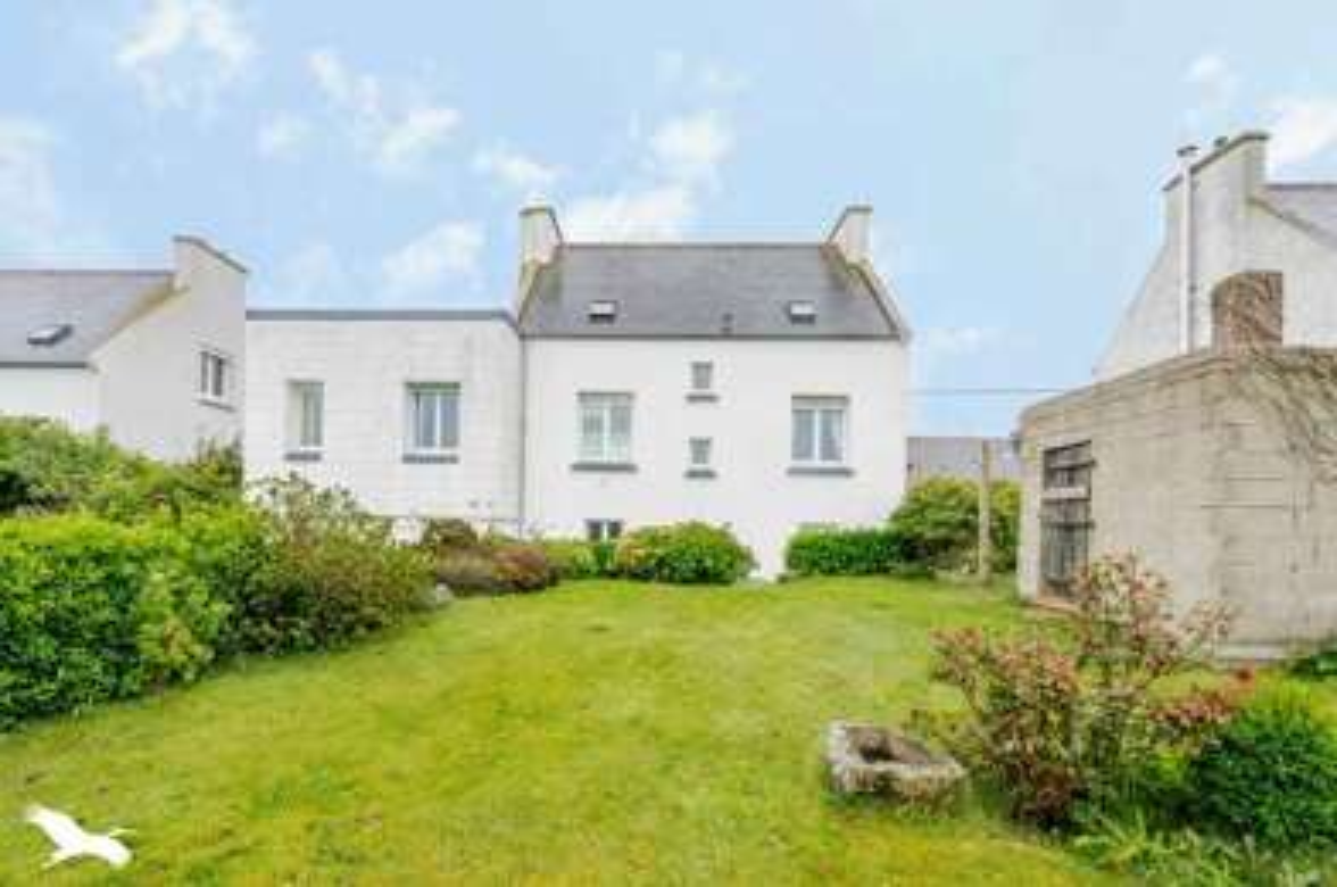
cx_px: 668
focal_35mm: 16
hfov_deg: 96.8
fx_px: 593
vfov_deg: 73.5
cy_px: 444
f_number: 8
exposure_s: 1/640
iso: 800
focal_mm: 16
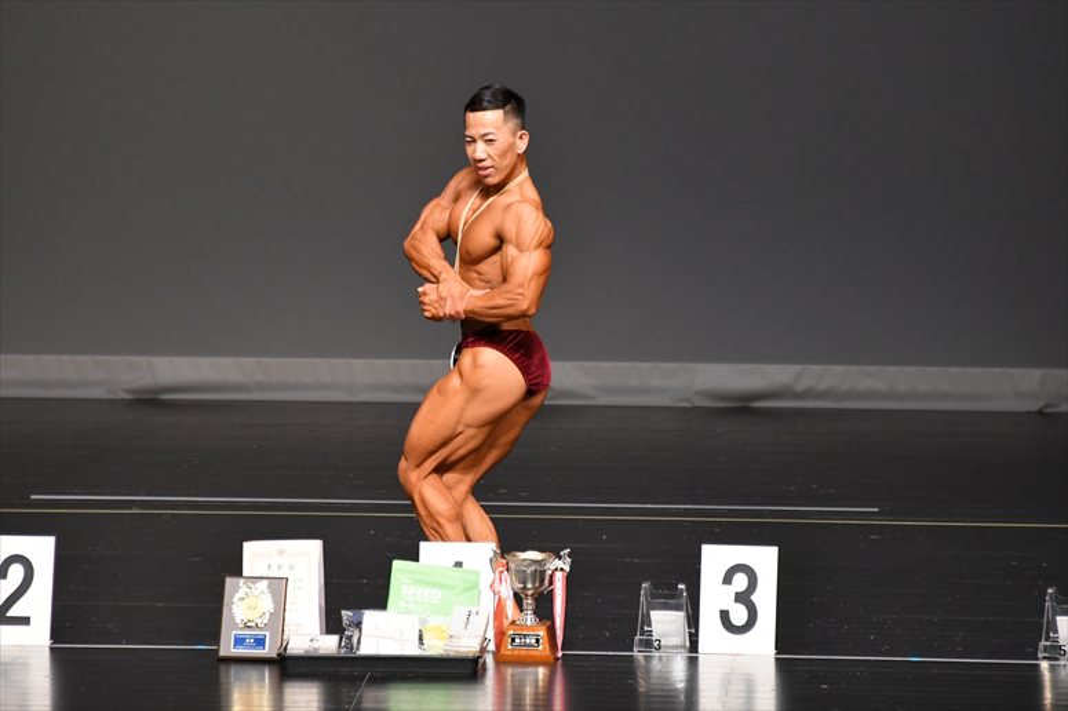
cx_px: 534
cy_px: 356
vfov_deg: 4.0
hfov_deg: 6.0
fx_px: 10230
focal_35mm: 345
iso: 2500
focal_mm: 230
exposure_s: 1/400
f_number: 5.6
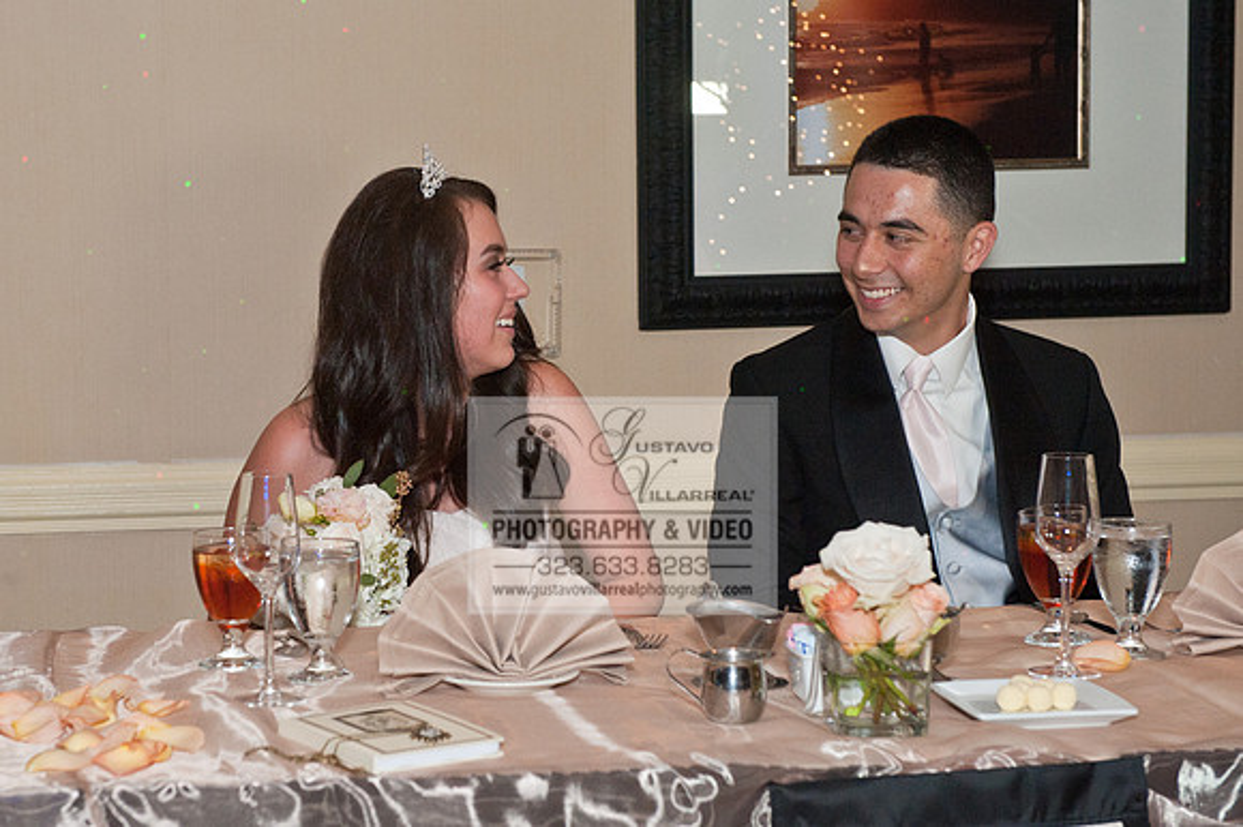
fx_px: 2415
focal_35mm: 70
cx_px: 622
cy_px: 414
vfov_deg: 19.4
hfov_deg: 28.9
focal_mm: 70
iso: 1600
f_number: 5.6
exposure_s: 1/250
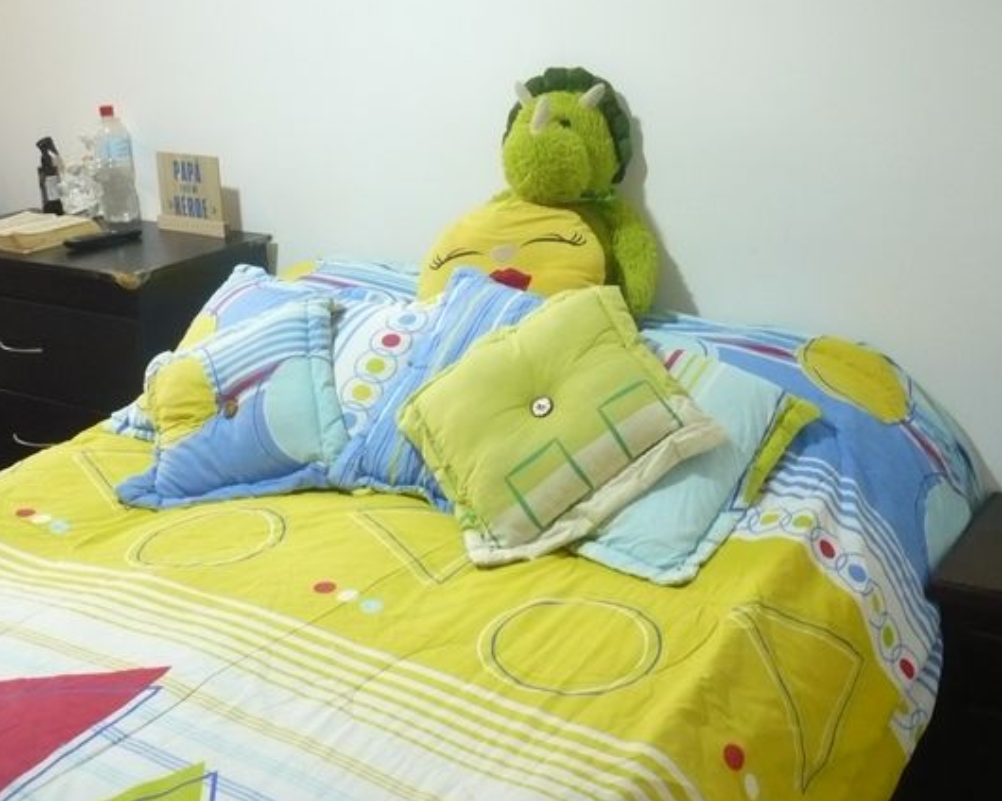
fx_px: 1275
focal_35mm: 43
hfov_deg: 42.8
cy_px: 353
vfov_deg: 34.9
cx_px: 561
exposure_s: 1/30
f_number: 2.8
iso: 400
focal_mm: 5.8
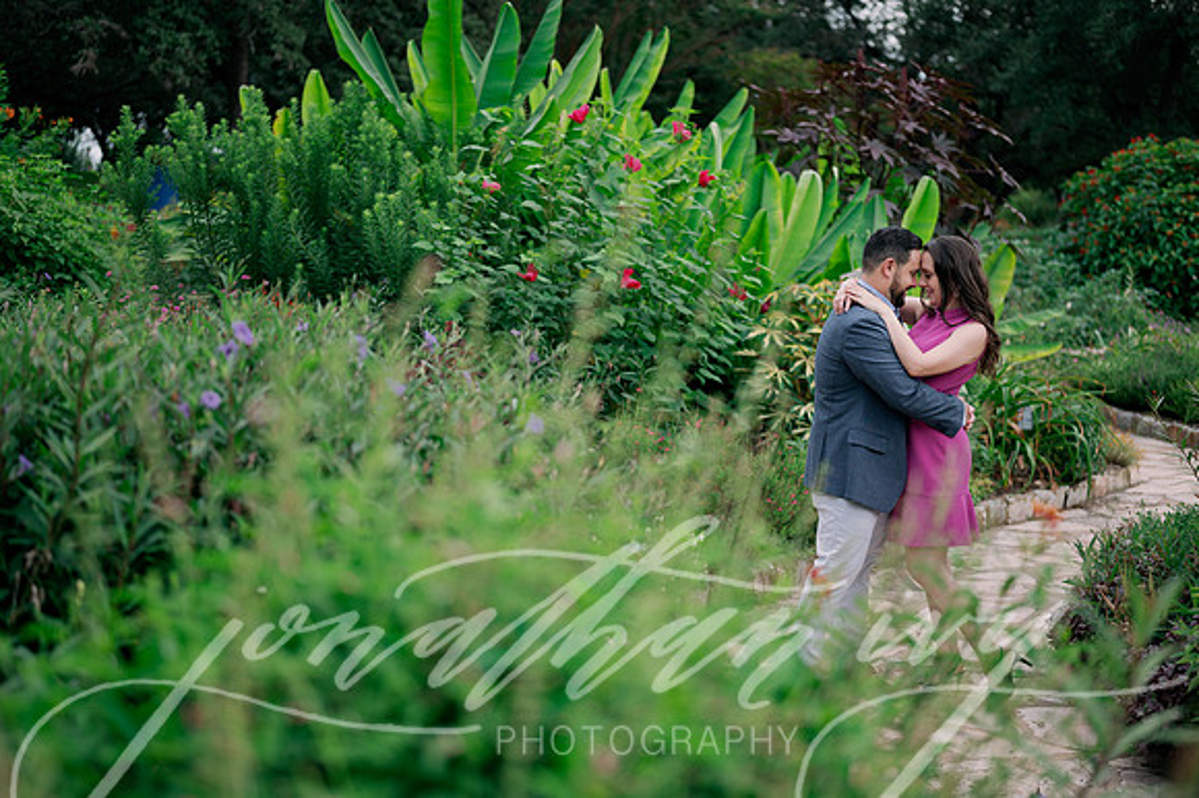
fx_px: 1664
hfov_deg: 39.6
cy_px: 399
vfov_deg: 27.0
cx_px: 600
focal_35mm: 50
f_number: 2
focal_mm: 50
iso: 160
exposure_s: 1/800
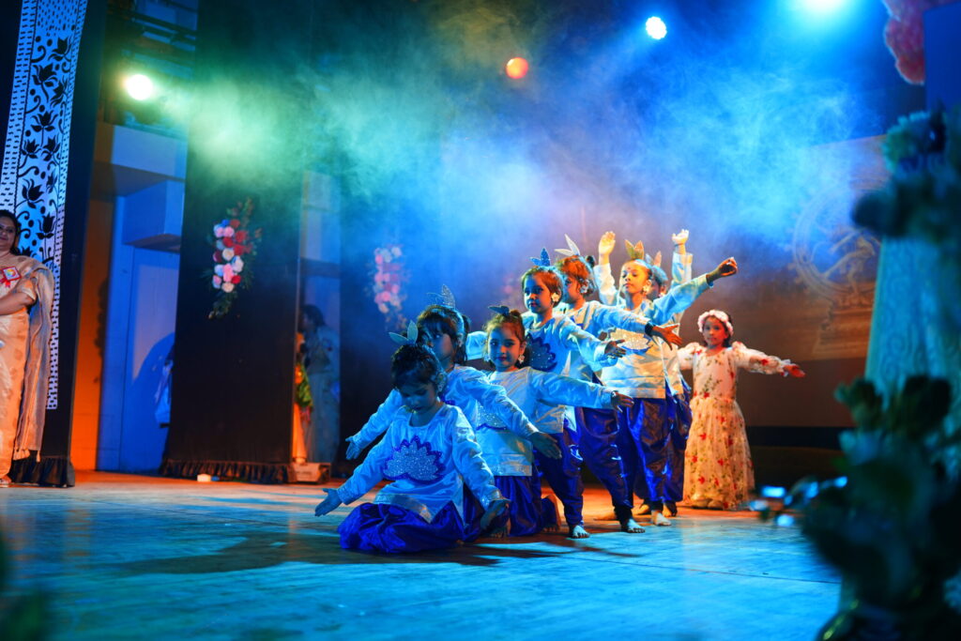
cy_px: 320
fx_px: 934
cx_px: 480
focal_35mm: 35
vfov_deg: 37.9
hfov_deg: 54.4
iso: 640
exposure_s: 1/250
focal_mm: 35
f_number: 1.8
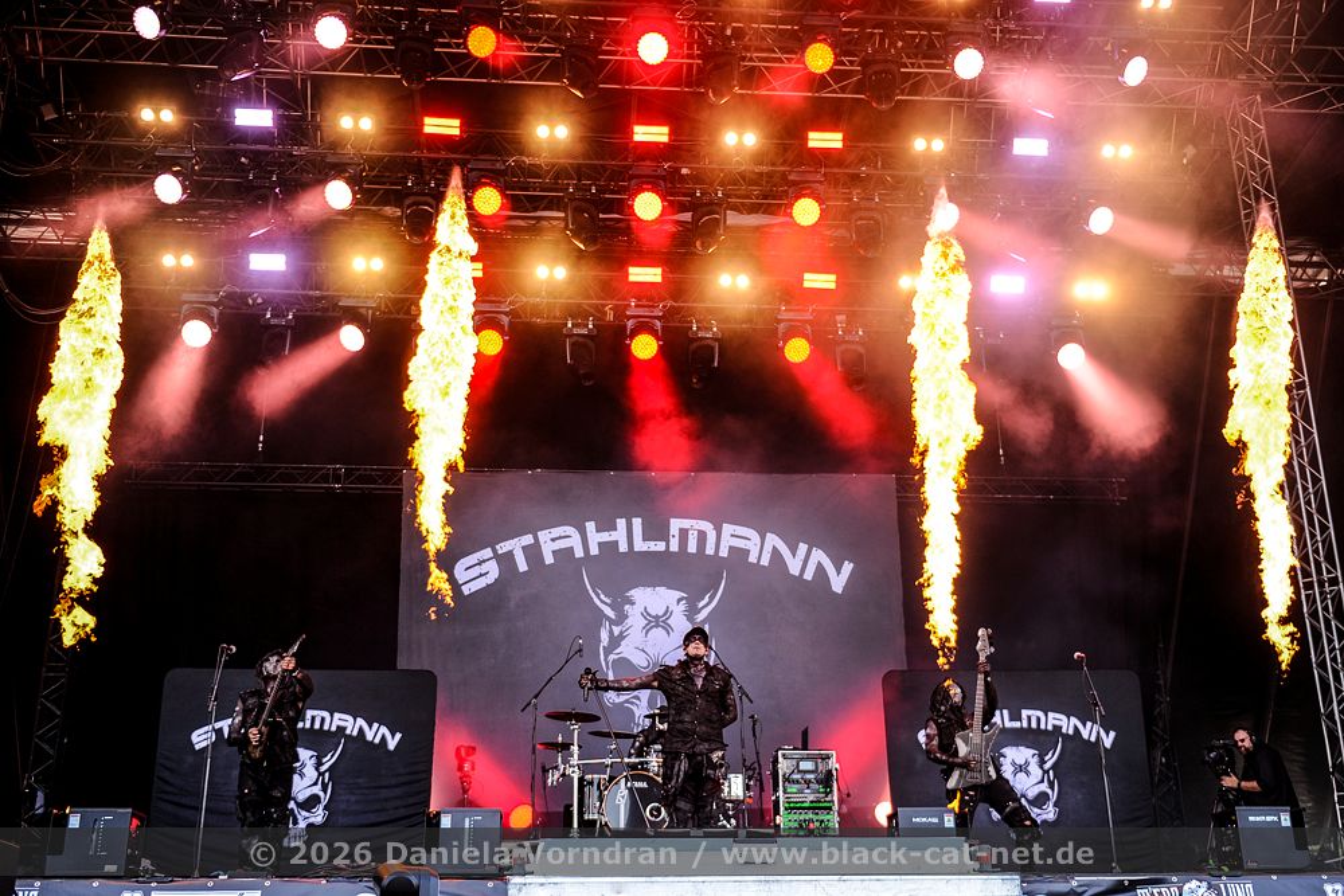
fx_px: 1195
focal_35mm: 32
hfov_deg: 58.7
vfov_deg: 41.1
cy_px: 448
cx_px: 672
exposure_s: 1/500
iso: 200
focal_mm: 32
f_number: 2.8
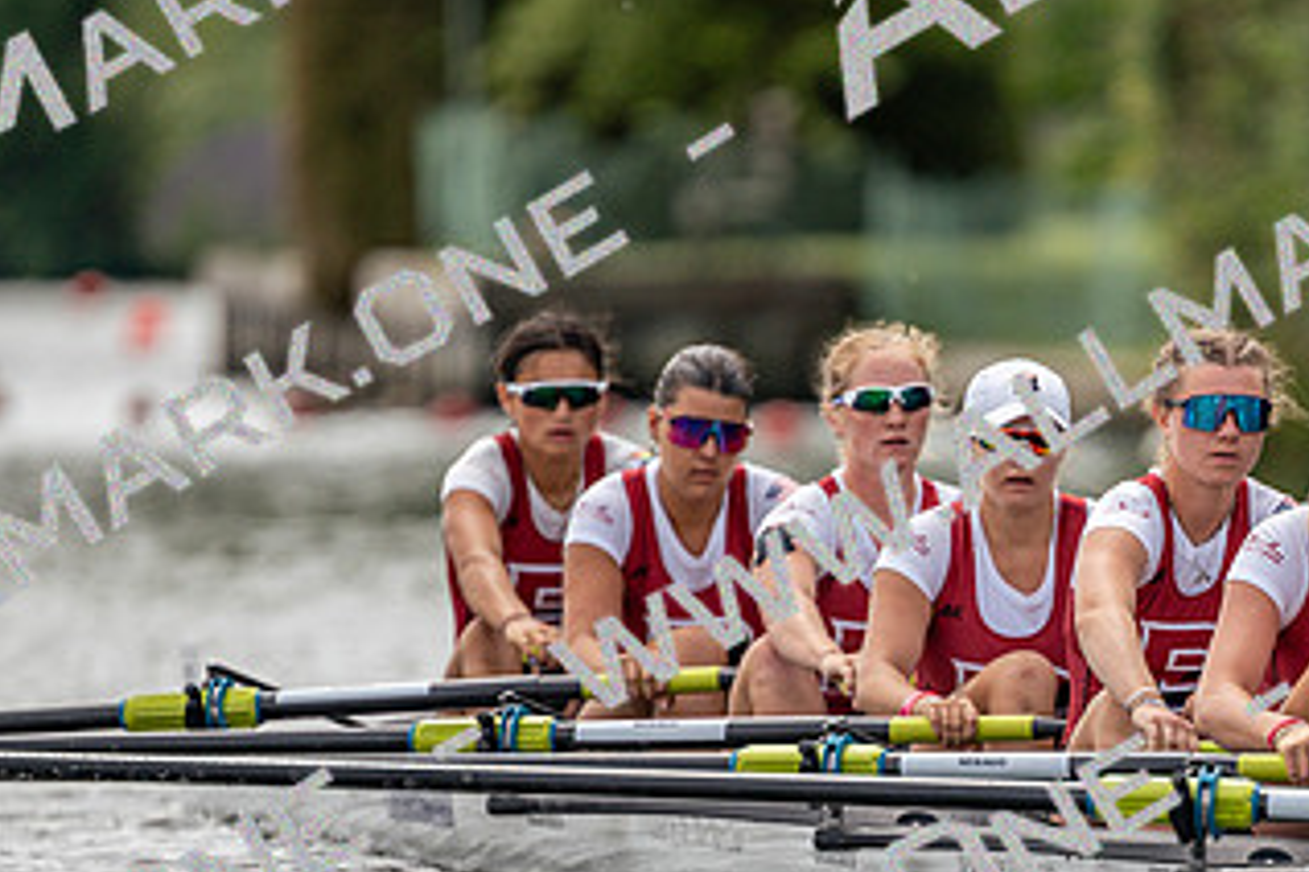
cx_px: 1058
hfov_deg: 2.4
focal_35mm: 855
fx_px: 31086
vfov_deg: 1.6
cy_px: 722
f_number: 4.5
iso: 160
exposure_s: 1/2000
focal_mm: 468.5
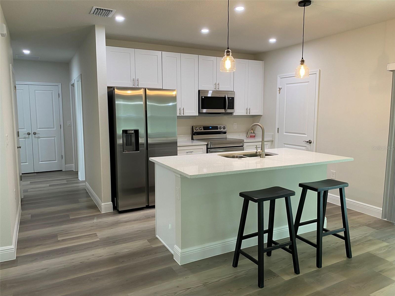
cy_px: 148
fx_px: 297
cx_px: 198
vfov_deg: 53.1
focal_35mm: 26
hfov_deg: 67.3
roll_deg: -0.1
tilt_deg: -6.4
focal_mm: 4.25
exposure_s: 1/60
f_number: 1.8
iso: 80
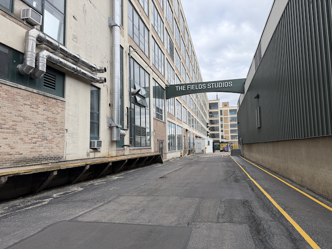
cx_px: 166
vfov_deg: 56.8
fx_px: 230
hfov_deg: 71.6
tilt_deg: +5.5
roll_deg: +0.4
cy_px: 124
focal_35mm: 24
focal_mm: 6.76
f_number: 1.78
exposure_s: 1/1689
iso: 100
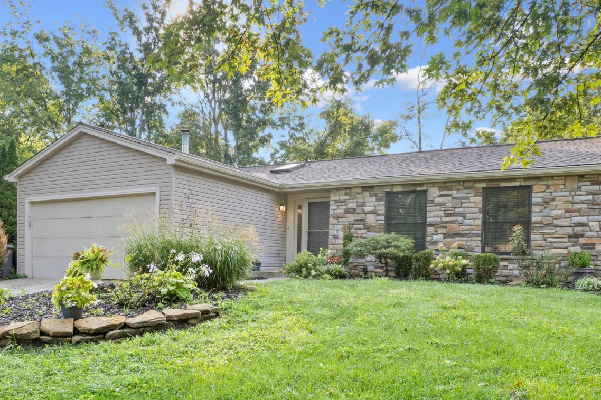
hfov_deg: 63.5
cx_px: 273
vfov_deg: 44.7
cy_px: 240
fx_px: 484
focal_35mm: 29
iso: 100
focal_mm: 8.38
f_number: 2.8
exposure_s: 1/350
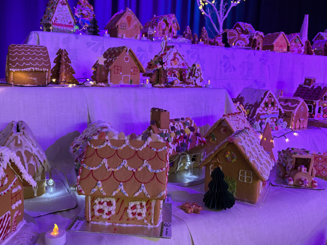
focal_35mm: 30
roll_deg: -1.8
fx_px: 283
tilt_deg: -7.2
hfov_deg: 59.9
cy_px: 109
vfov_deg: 46.7
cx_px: 149
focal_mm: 5.96
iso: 160
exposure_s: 1/60
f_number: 1.6
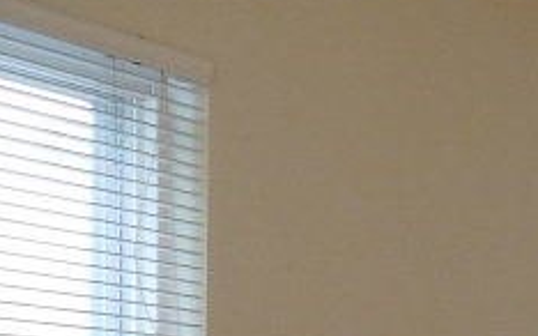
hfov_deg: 12.0
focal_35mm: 131
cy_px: 521
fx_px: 1920
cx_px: 1377
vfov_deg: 9.7
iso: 1000
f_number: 2.8
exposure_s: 1/60
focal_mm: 9.12
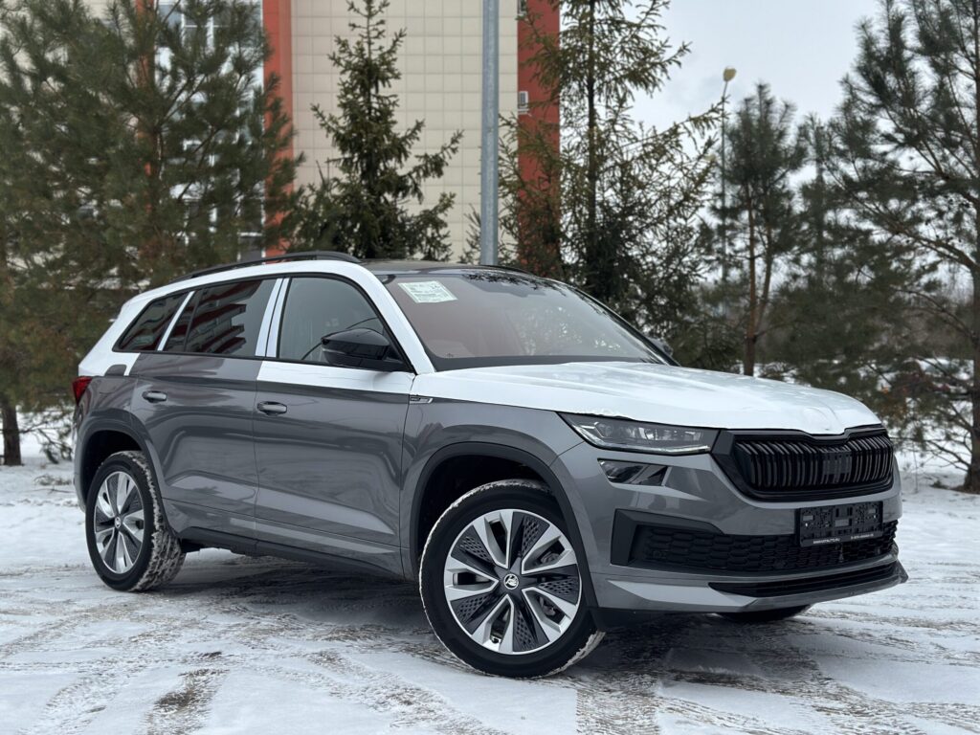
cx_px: 490
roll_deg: +0.3
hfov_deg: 39.7
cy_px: 368
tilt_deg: -0.3
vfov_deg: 30.3
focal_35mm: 48
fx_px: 1359
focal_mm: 6.86
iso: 80
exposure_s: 1/1783
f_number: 1.78
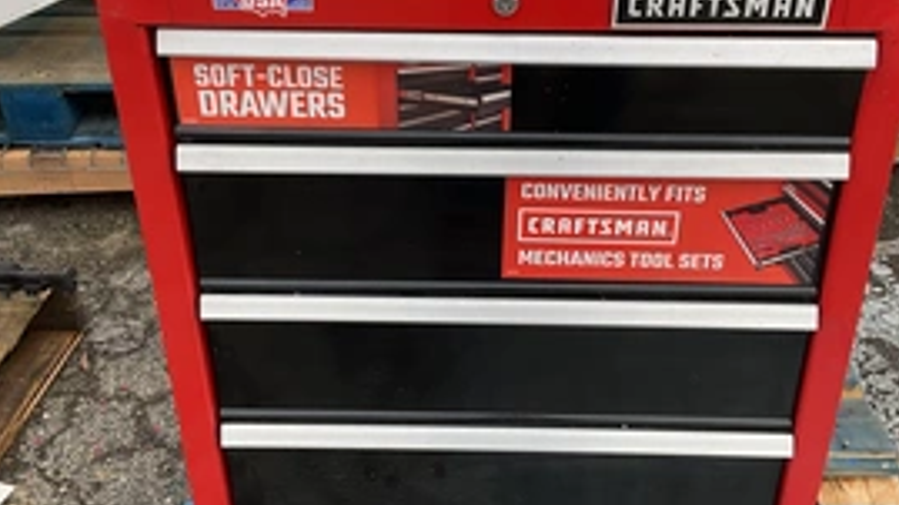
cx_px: 461
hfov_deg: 43.7
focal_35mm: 47
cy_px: 231
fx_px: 1120
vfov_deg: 25.4
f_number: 1.8
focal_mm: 3
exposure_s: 1/122
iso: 25
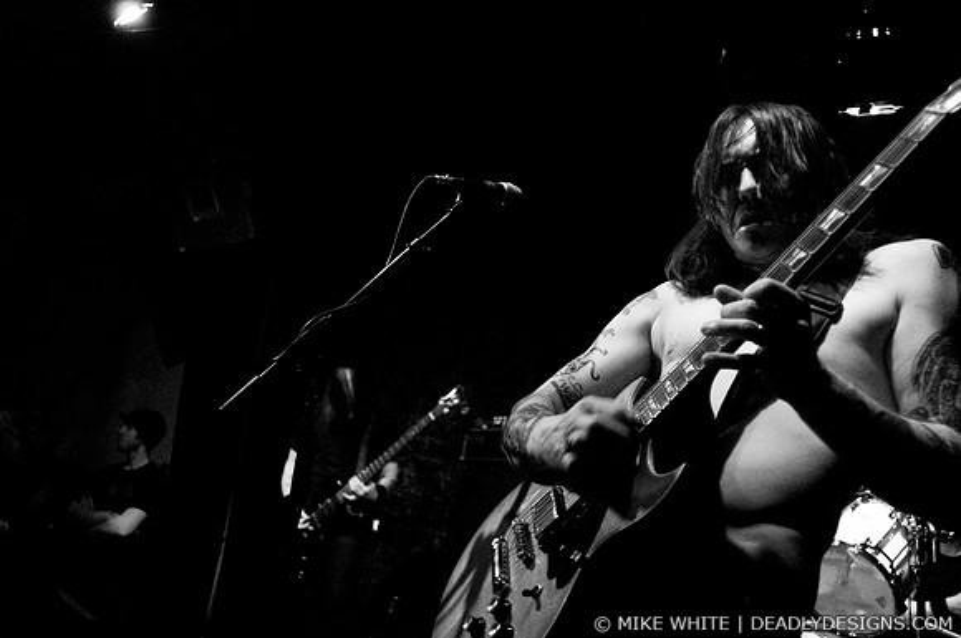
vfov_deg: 43.5
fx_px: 800
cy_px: 319
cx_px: 480
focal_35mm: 30
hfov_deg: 62.0
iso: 1600
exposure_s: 1/80
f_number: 2.8
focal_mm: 20
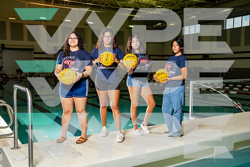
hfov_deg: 51.1
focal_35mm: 38
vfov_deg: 35.4
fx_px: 261
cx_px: 125
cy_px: 84
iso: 100
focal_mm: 36
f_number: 4.5
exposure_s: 1/250
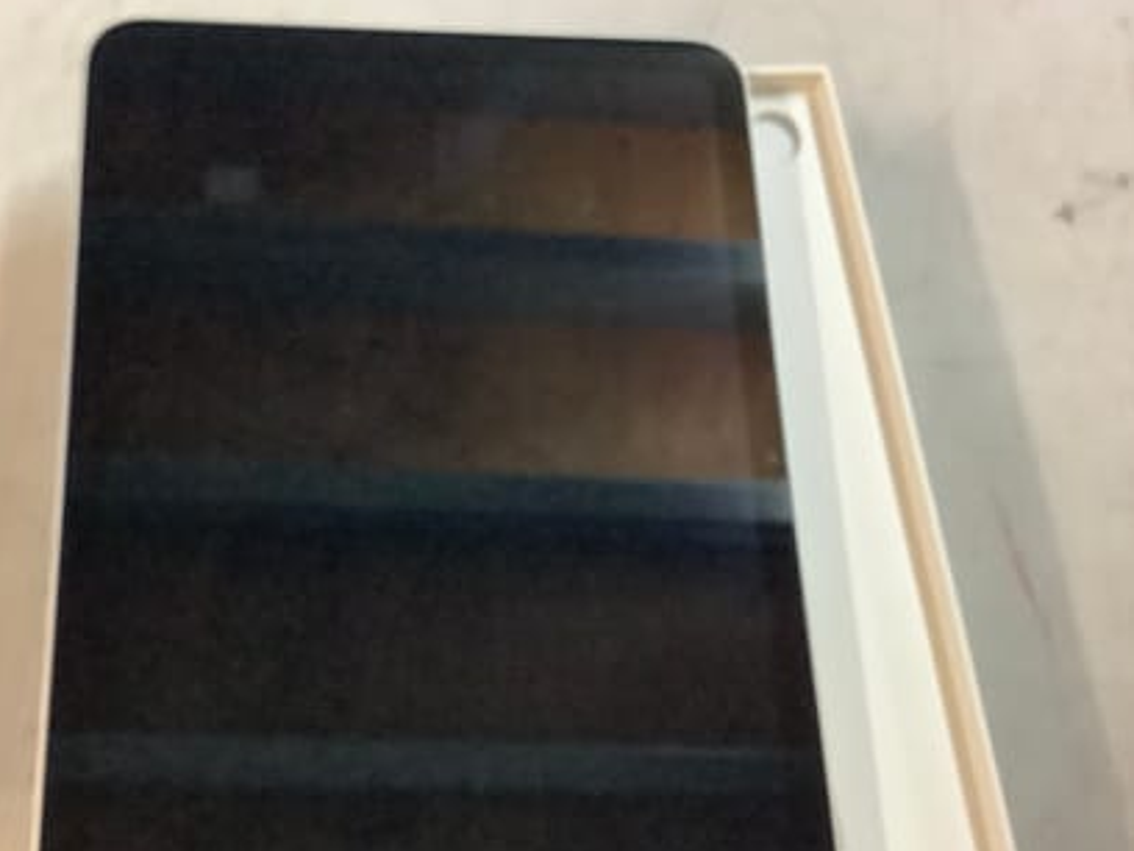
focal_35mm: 38
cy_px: 494
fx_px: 1245
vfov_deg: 37.6
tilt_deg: -72.8
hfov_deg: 48.6
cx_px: 445
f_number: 2.4
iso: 400
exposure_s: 1/50
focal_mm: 3.3
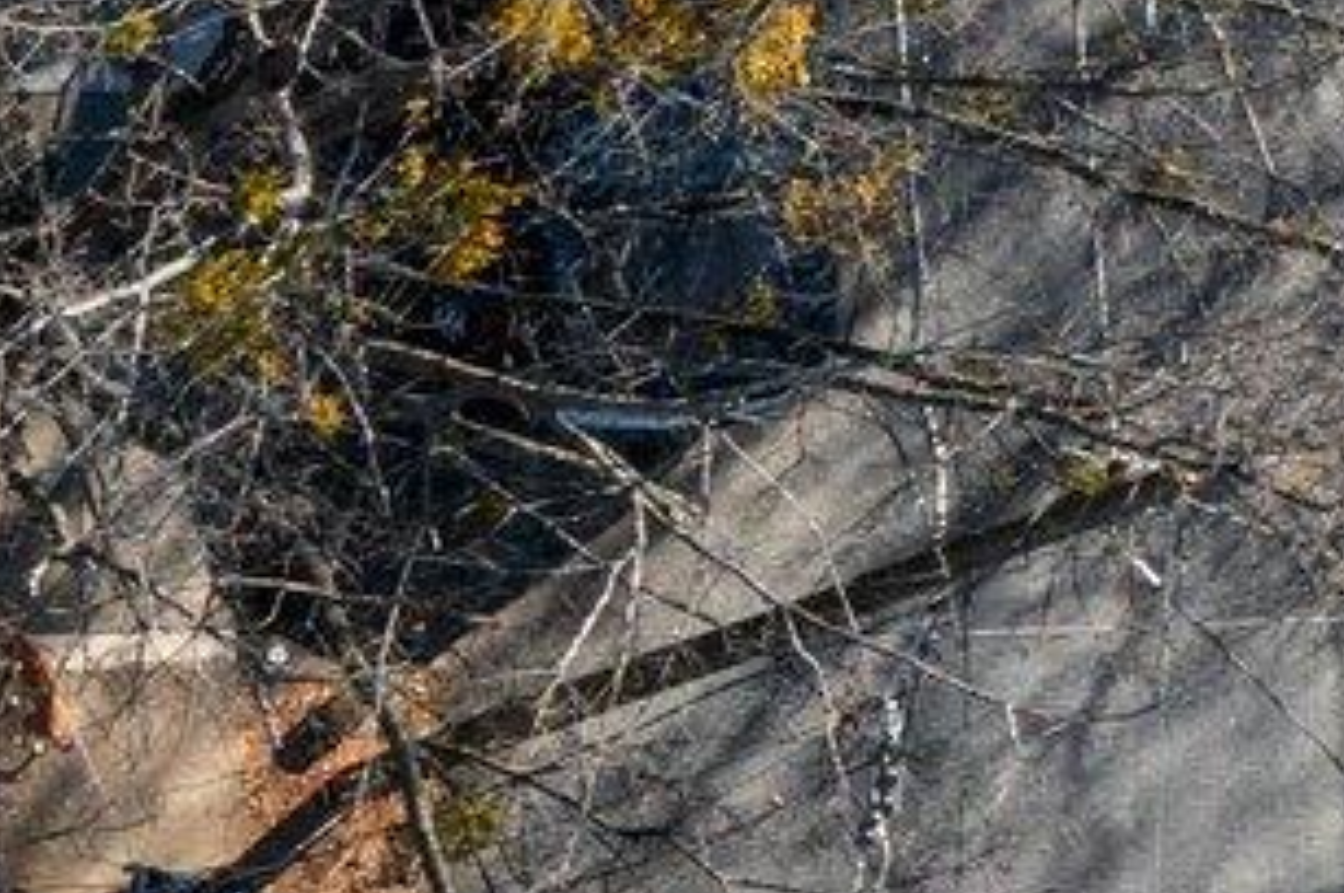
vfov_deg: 7.0
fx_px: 6974
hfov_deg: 8.9
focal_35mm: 187
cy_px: 2057
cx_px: -2767
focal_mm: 10.26
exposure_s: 1/200
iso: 100
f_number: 4.5
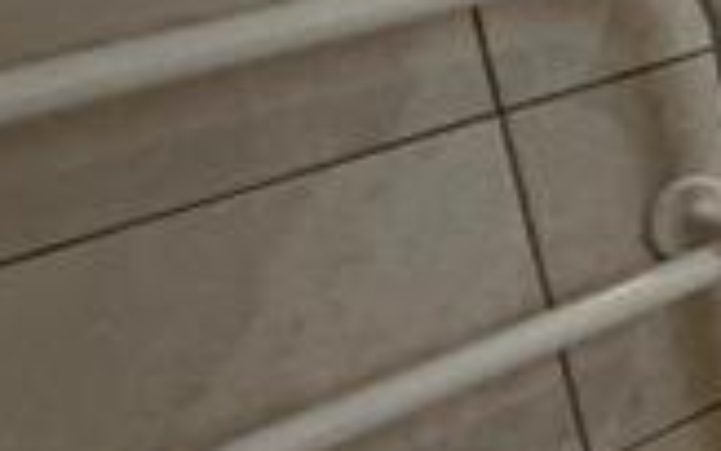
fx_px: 1828
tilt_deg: -19.7
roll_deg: -2.0
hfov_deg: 13.1
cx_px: 1933
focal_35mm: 93
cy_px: 93
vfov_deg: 14.0
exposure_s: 1/50
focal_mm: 2.22
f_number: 2.2
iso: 500
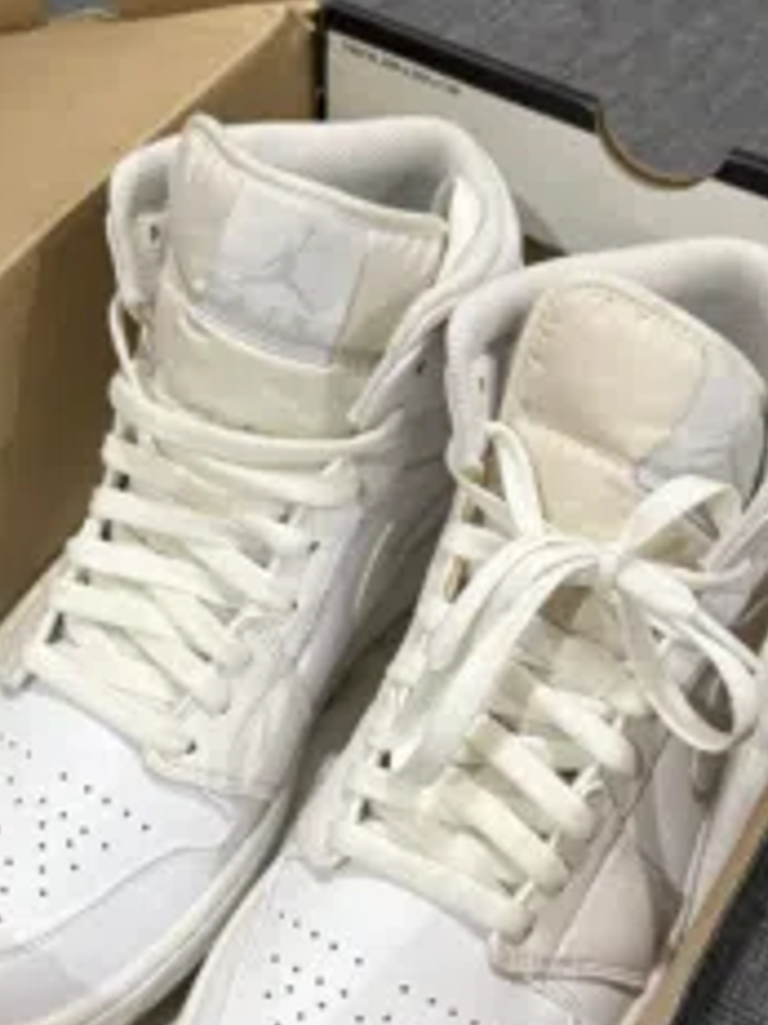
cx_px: 324
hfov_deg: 32.1
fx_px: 1332
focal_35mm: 45
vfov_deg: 41.7
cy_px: 661
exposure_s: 1/50
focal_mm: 5.96
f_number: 1.6
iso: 200
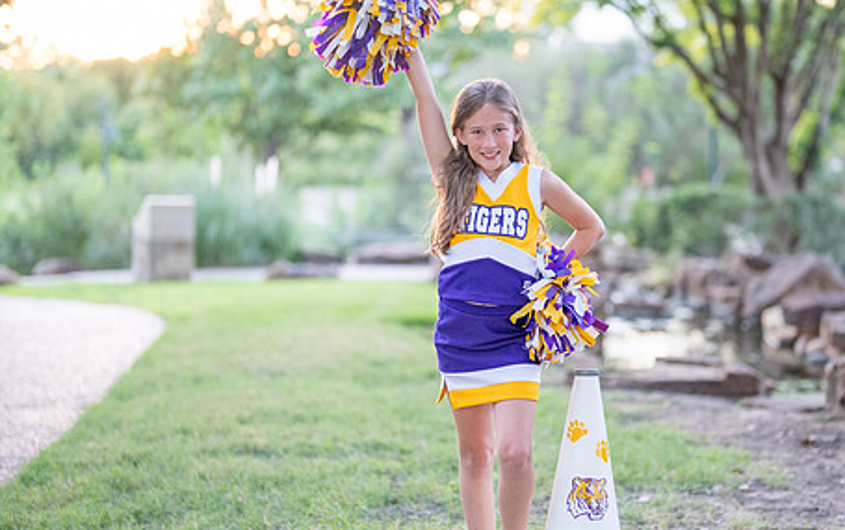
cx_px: 520
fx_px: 1820
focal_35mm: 79
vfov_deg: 16.5
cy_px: 274
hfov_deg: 26.1
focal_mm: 50
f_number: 1.2
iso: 1600
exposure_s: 1/640
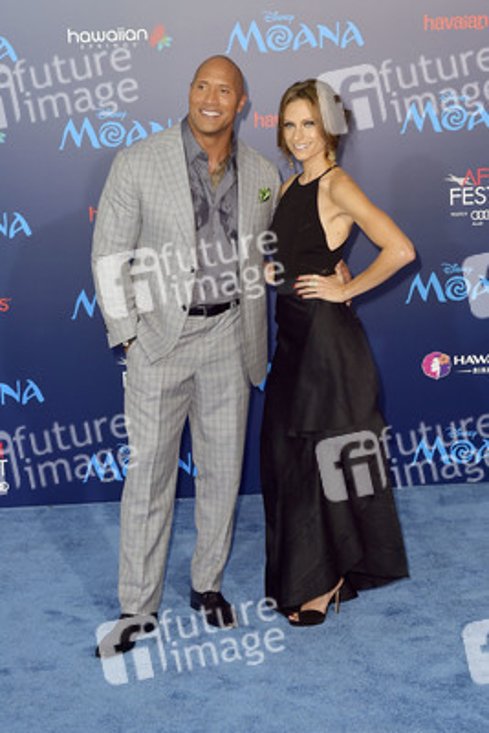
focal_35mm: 52
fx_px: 1059
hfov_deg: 26.0
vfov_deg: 38.2
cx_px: 244
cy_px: 366
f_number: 4.5
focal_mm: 52
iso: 400
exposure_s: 1/320
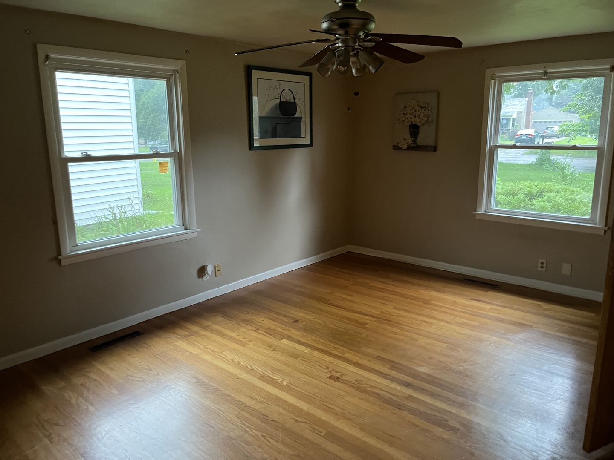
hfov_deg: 67.3
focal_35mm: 26
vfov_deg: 53.1
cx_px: 307
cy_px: 230
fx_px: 461
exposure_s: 1/60
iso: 500
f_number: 1.6
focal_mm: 5.1
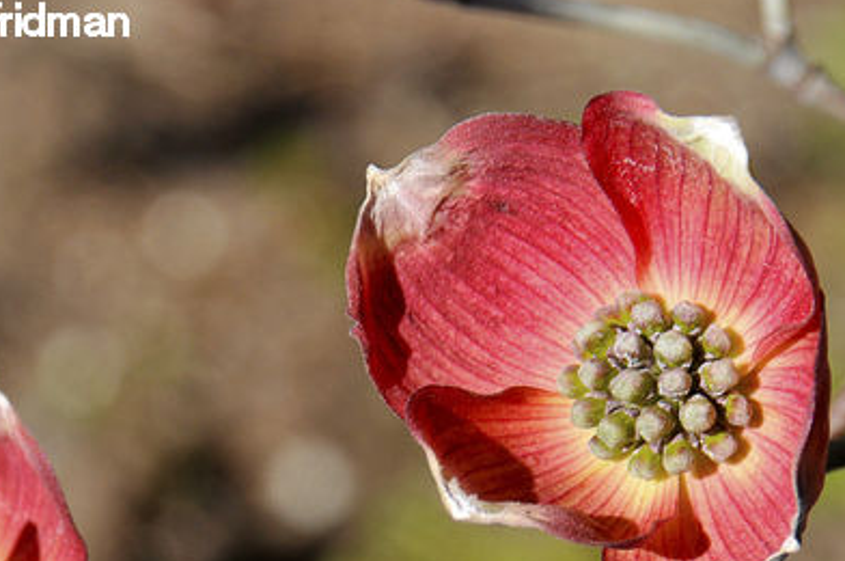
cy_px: 614
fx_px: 16146
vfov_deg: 2.0
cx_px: 216
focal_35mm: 689
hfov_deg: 3.0
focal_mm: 200
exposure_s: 1/200
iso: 200
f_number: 11
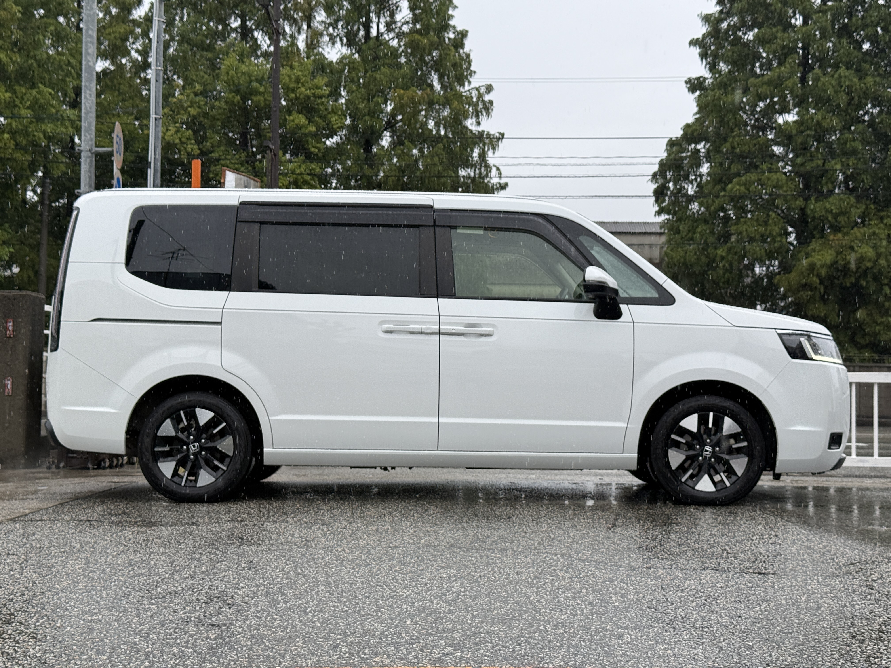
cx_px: 446
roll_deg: -0.8
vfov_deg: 30.3
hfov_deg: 39.7
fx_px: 1235
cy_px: 334
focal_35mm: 48
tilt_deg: +2.5
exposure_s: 1/794
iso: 64
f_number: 1.78
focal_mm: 6.76
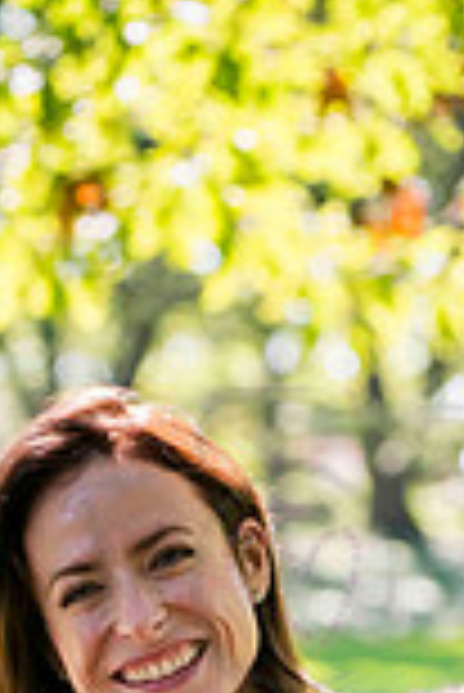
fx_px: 5189
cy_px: 986
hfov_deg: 5.1
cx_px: 311
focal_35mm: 269
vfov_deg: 7.5
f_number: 4.5
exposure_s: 1/320
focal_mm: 92
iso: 400
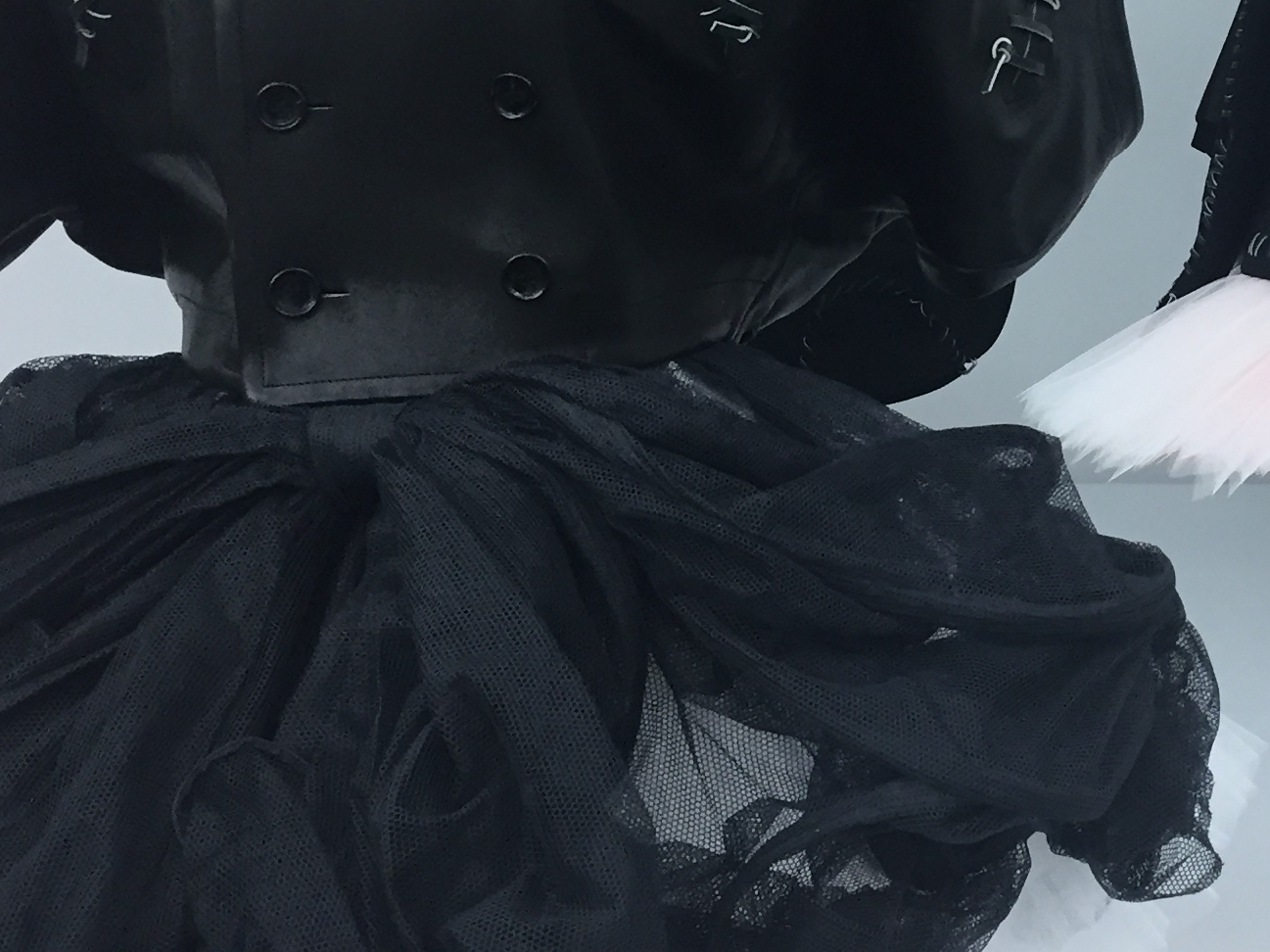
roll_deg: -0.1
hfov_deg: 25.8
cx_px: 1148
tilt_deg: -4.3
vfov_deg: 19.8
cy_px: 114
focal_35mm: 73
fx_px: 2677
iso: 50
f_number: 2.2
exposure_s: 1/30
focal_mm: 4.15
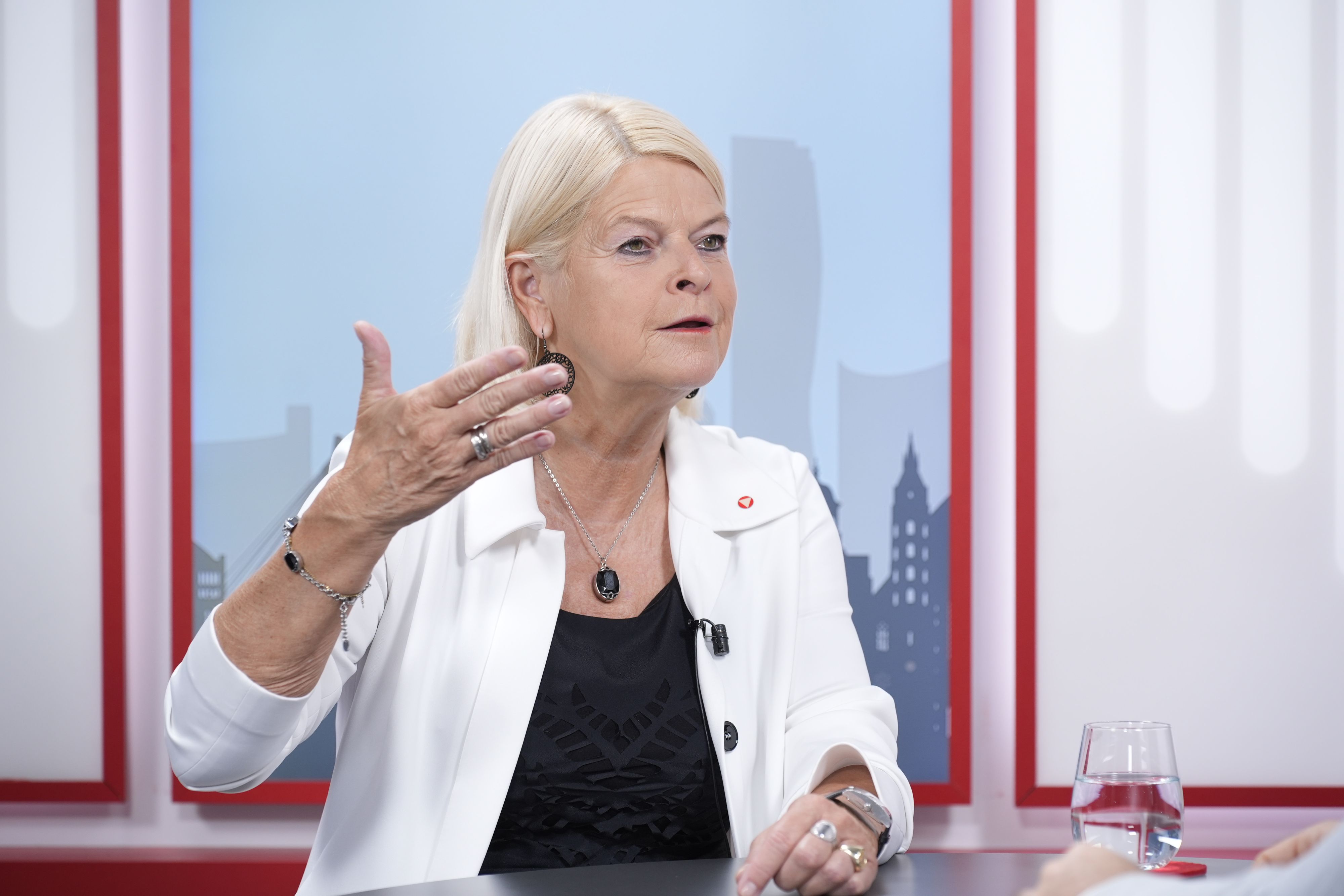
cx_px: 672
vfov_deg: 10.6
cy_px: 448
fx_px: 4816
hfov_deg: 15.9
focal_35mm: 129
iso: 800
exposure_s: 1/200
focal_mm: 129
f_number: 4.5
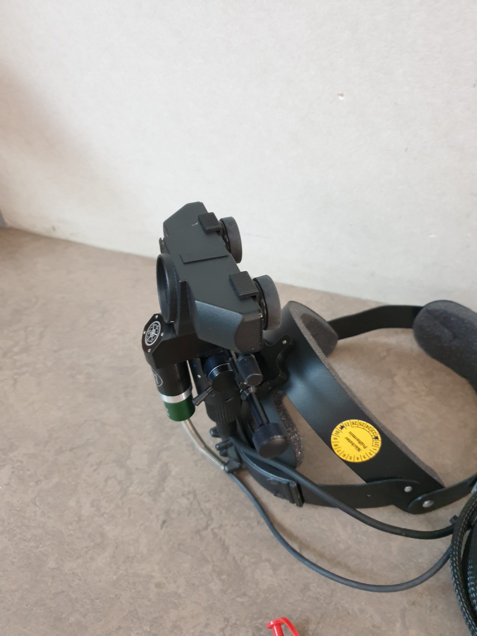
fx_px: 478
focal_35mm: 26
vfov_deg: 67.3
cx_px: 238
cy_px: 318
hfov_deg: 53.1
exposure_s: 1/50
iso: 250
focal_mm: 4.3
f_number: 1.5
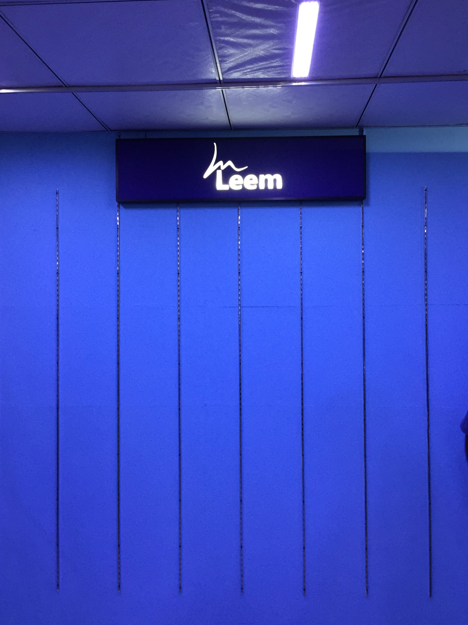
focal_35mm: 30
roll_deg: +0.9
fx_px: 541
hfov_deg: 46.8
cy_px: 303
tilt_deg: +1.3
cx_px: 232
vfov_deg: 60.0
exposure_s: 1/33
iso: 125
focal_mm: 4.15
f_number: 2.2
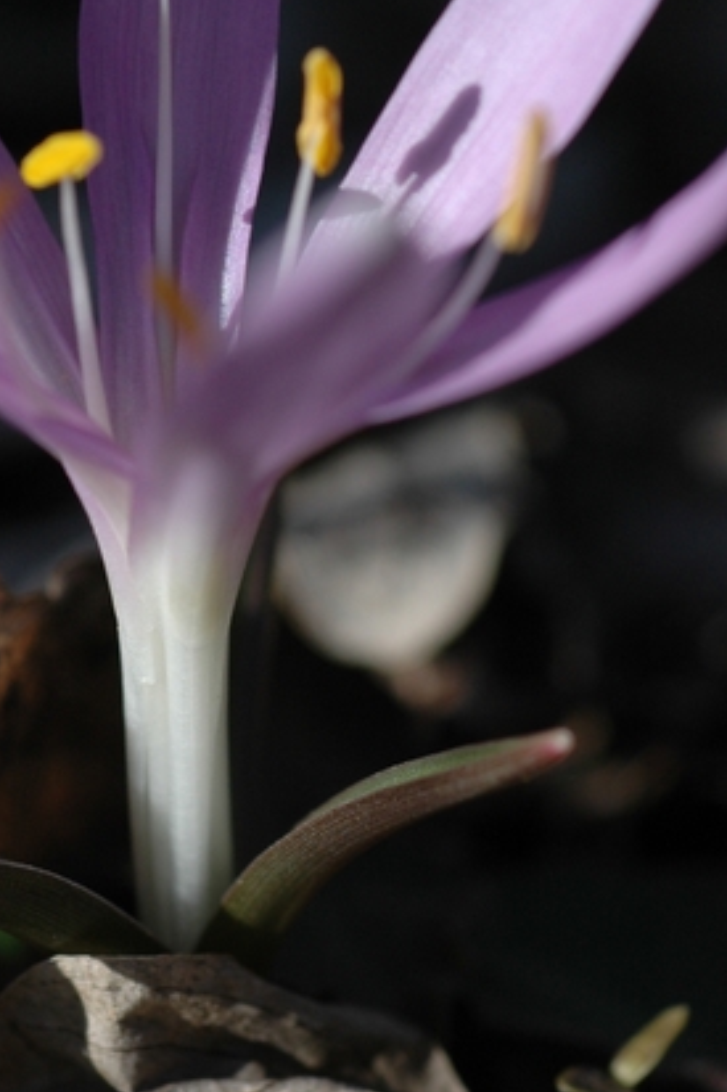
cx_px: 263
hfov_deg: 7.9
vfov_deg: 11.8
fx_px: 5275
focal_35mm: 174
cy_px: 185
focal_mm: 60
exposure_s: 1/1250
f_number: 5
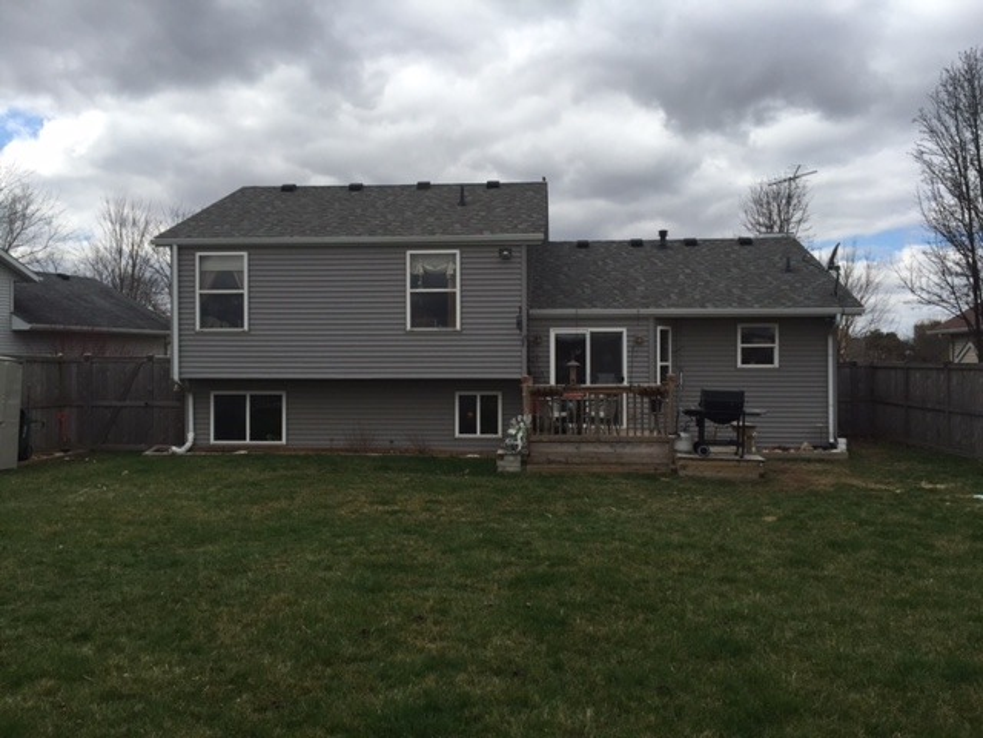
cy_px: 369
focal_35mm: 29
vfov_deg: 48.2
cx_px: 492
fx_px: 824
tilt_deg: +0.2
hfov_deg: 61.7
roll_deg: -0.5
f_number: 2.2
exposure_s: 1/2083
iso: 32
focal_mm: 4.15
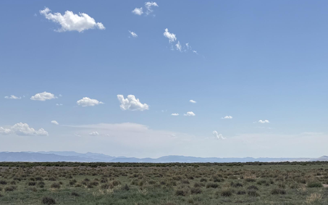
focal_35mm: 47
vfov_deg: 25.7
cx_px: 197
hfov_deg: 42.4
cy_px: 215
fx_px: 420
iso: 80
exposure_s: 1/6410
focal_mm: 6.76
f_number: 1.78
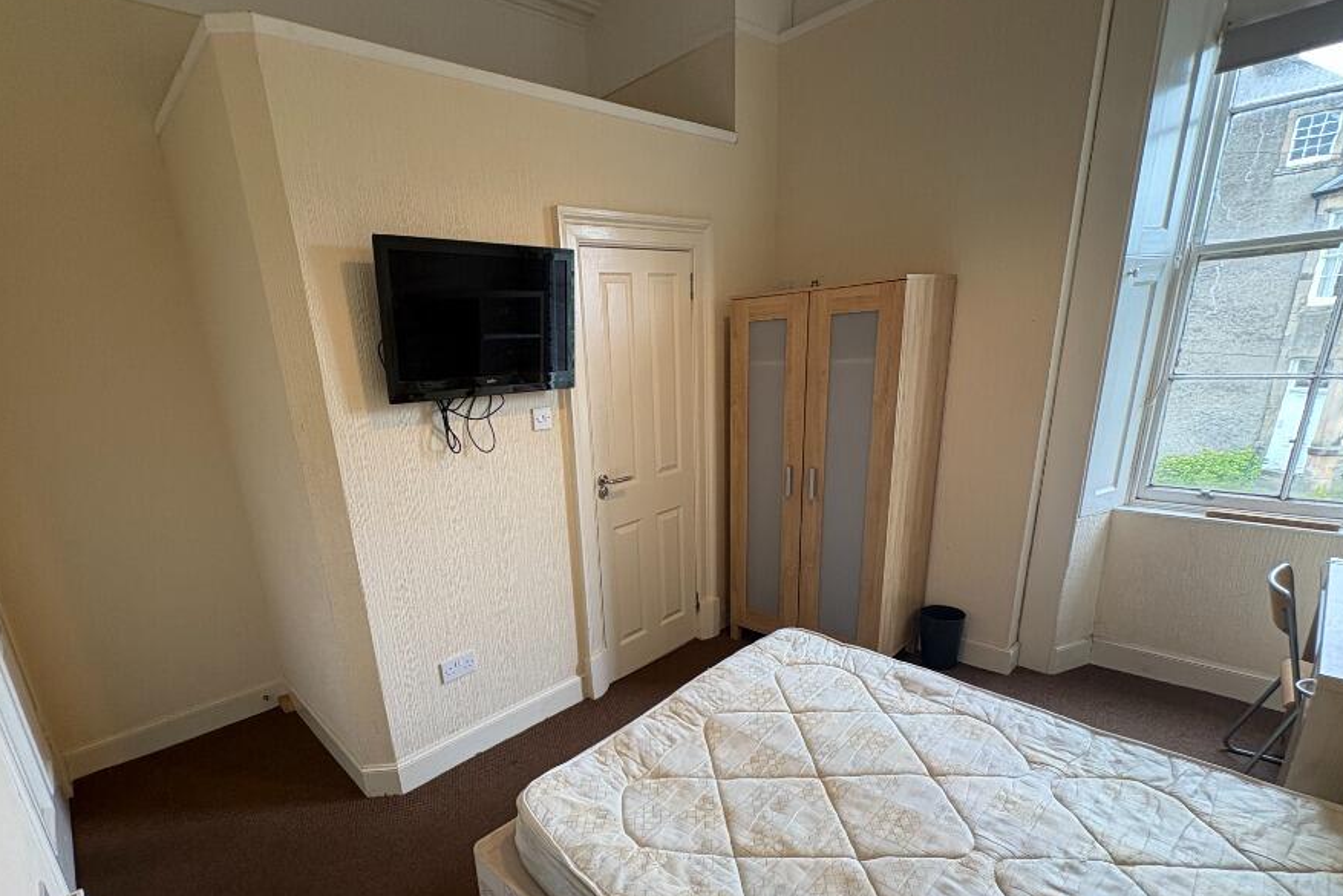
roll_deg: +4.5
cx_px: 579
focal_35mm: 17
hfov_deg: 92.7
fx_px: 634
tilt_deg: -17.7
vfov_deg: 69.7
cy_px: 542
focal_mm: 2.22
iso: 125
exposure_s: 1/100
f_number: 2.2
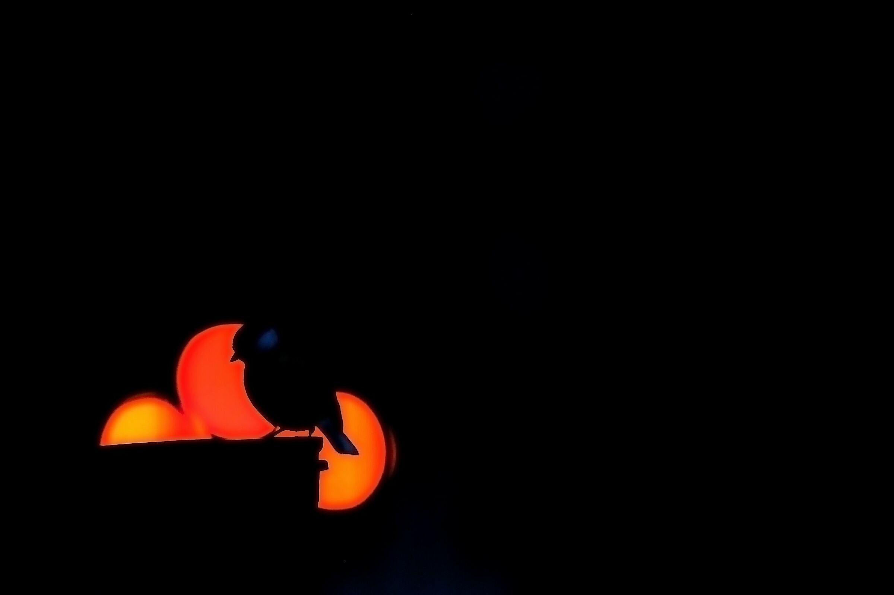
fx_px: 4467
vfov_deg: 7.6
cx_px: 447
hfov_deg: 11.4
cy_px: 298
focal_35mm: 180
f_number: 2.8
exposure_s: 1/500
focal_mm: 180
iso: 3200
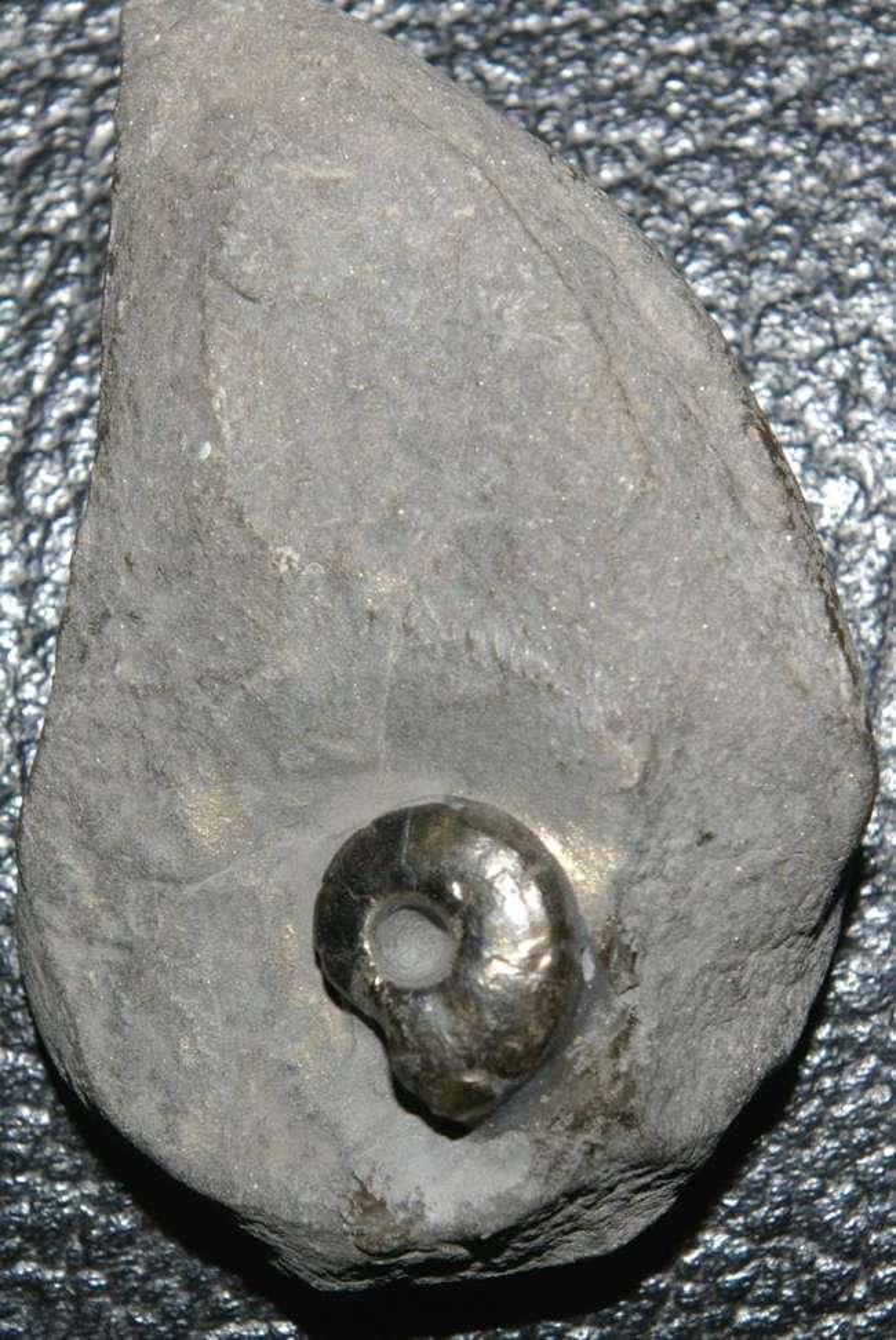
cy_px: 670
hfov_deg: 16.6
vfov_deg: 24.6
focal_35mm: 82
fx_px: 3073
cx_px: 448
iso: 200
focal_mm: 55
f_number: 13
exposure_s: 1/60
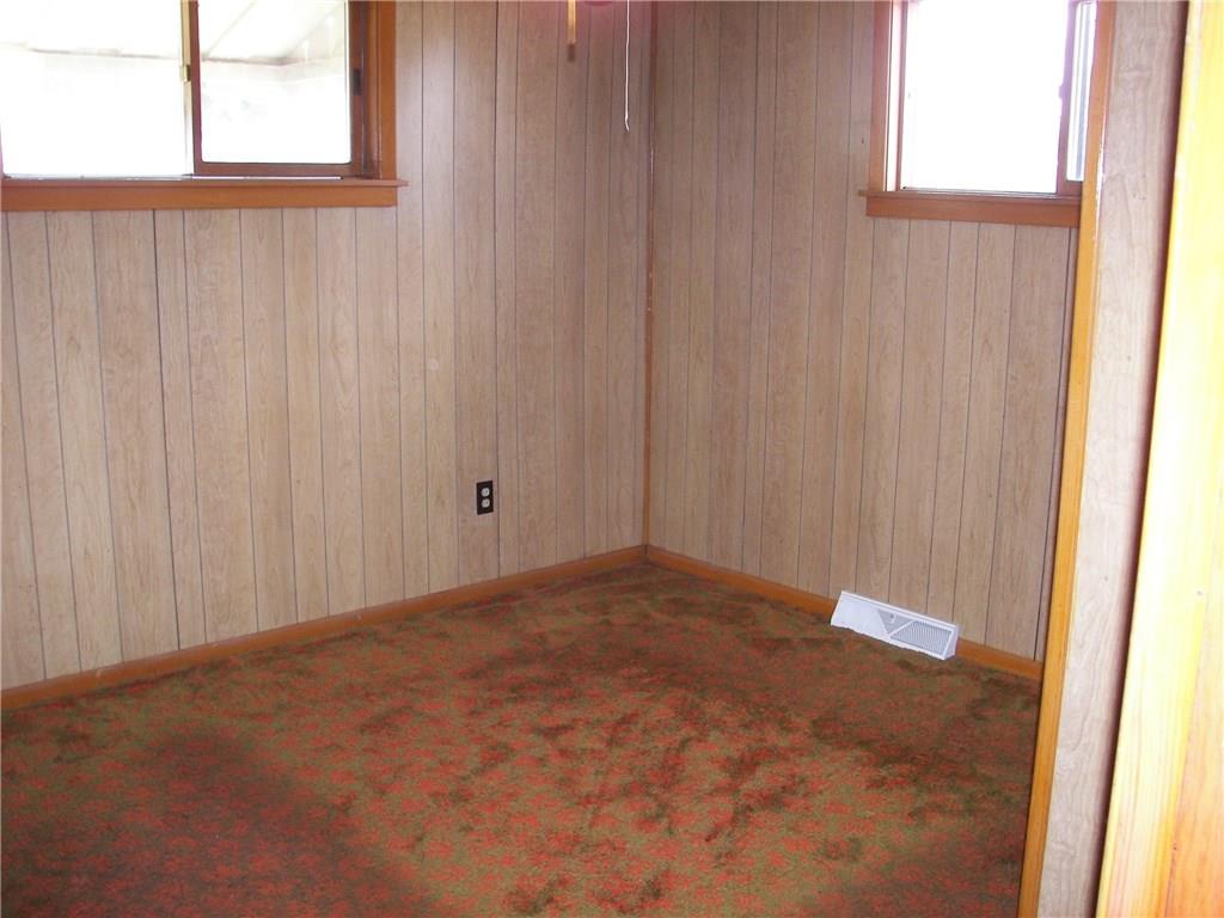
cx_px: 612
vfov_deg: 39.7
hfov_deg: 51.4
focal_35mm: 36
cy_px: 459
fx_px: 1273
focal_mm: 6
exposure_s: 1/30
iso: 125
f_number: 2.8
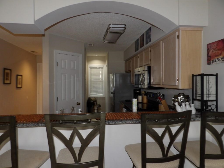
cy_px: 84
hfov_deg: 71.6
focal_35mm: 24
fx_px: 155
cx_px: 112
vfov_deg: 56.8
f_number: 3.2
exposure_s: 1/33
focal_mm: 4.3
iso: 200
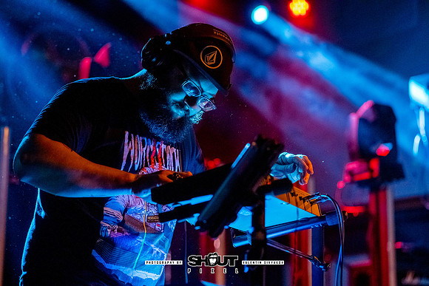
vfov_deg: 14.6
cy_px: 143
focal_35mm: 94
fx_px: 1120
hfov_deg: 21.7
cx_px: 214
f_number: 2.8
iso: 2000
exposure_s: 1/320
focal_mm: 94
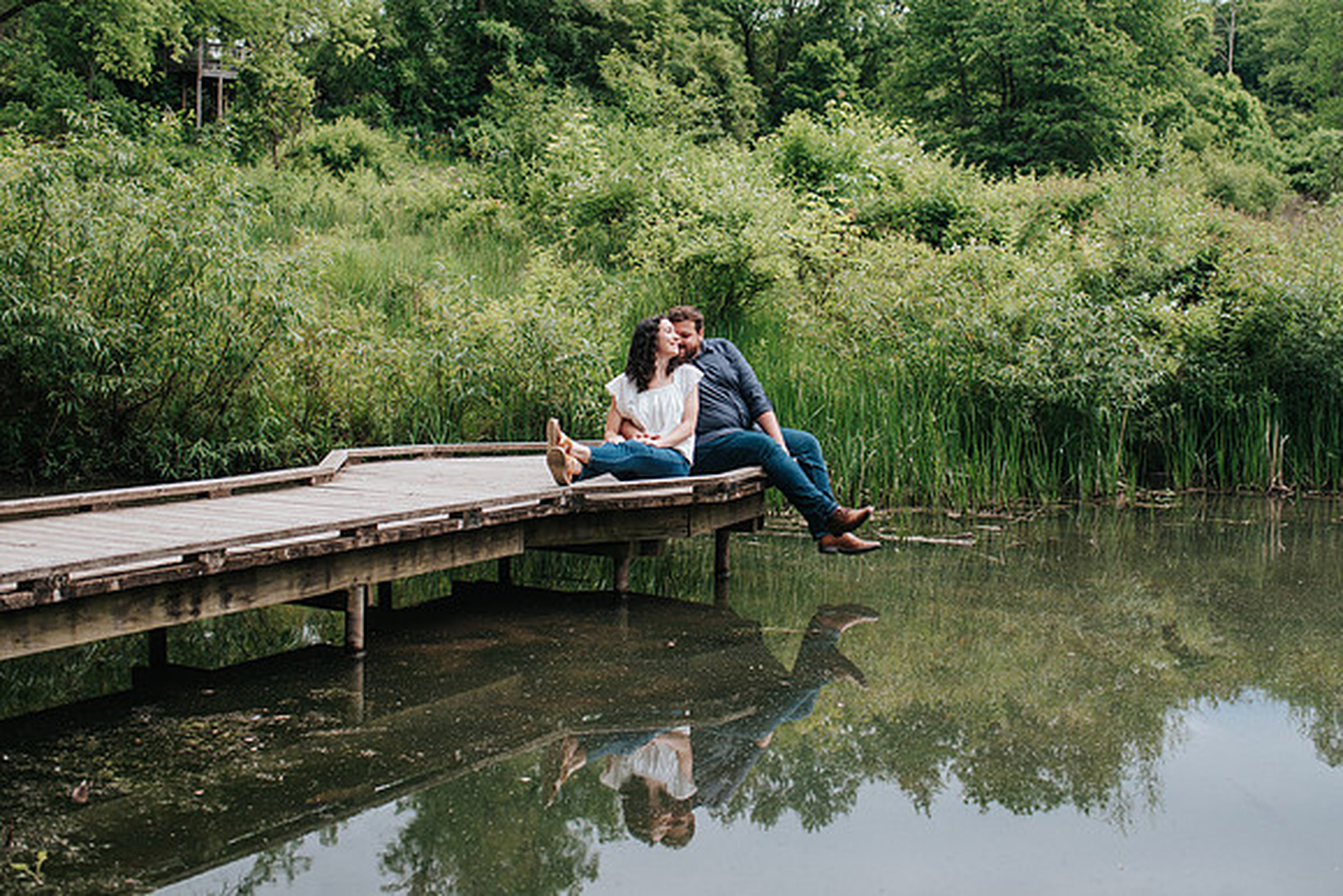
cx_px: 755
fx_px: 1742
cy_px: 341
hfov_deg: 42.1
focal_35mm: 47
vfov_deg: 28.8
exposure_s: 1/640
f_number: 3.2
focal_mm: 35
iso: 125
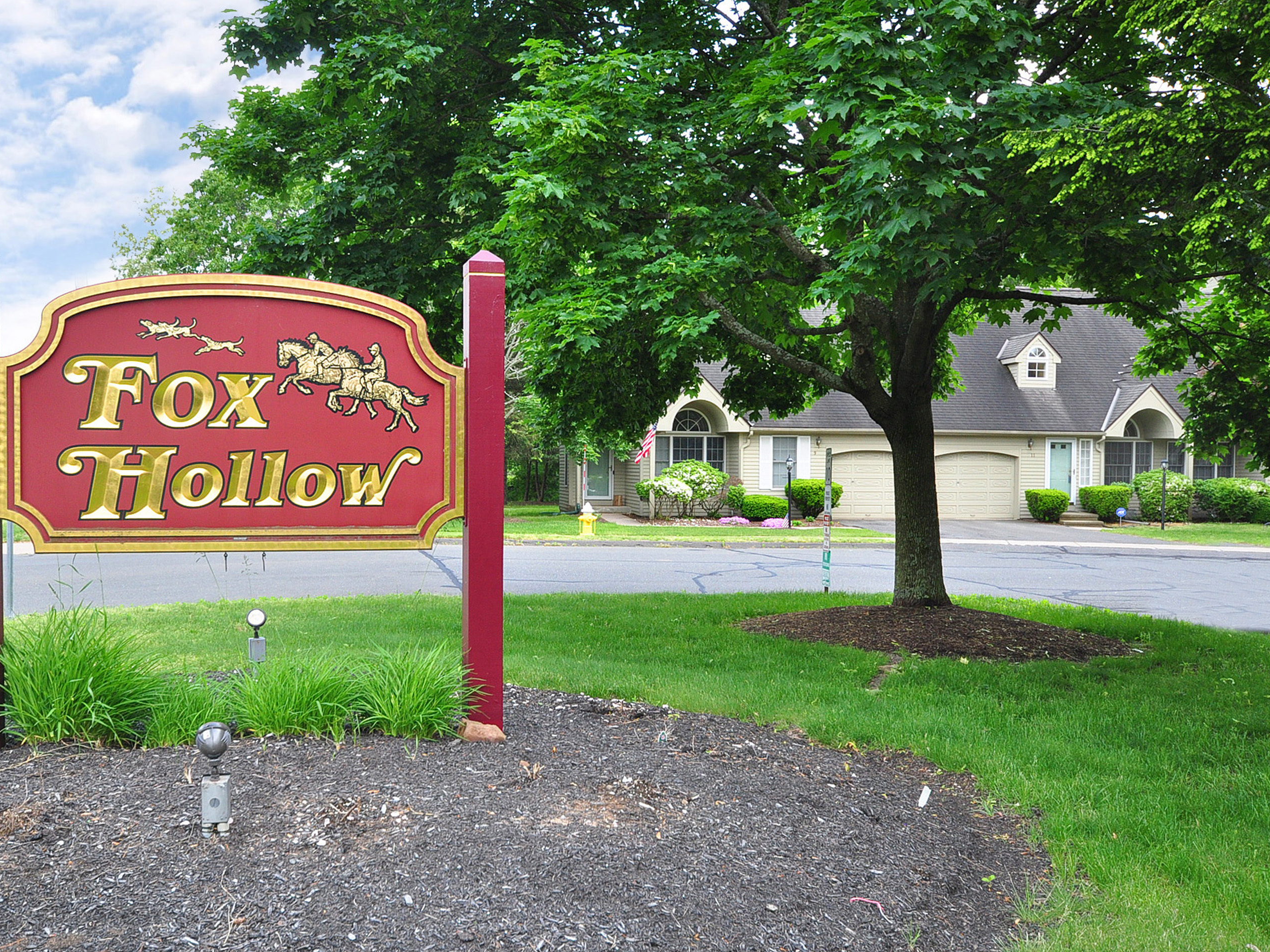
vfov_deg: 42.9
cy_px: 482
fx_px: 1211
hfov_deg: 55.2
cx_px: 557
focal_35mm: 33
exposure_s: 1/200
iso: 500
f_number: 8
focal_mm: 20
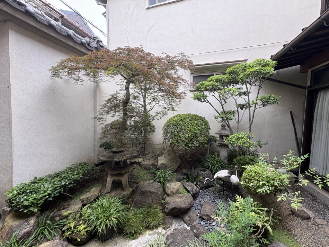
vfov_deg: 85.7
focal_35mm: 14
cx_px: 164
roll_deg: -0.7
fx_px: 133
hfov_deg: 102.1
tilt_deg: -3.4
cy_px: 124
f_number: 2.2
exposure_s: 1/129
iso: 40
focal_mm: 2.22
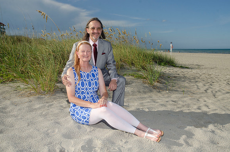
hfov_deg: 53.2
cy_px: 76
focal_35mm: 36
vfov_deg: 36.7
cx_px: 115
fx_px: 229
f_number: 10
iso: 100
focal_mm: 24
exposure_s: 1/250
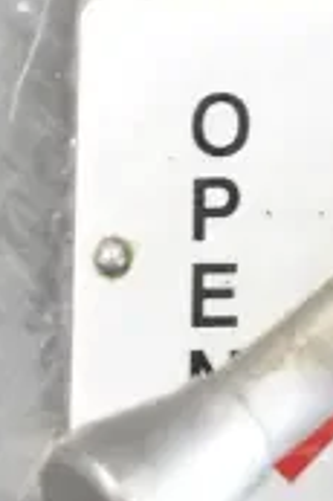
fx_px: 3309
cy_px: -518
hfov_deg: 5.7
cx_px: 426
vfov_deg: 8.2
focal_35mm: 238
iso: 2800
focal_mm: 30
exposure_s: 1/50
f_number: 4.2
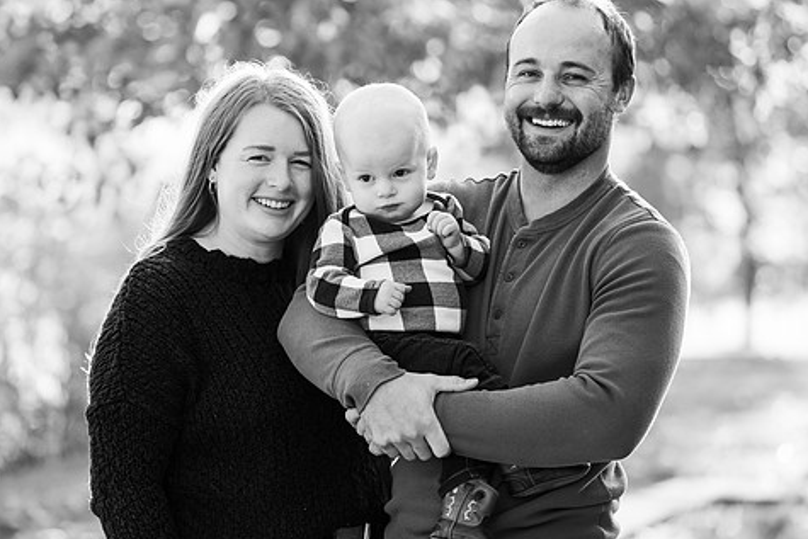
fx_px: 3233
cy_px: 215
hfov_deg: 14.2
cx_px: 391
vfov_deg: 9.5
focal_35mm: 144
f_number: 2.8
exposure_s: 1/640
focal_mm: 118
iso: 640
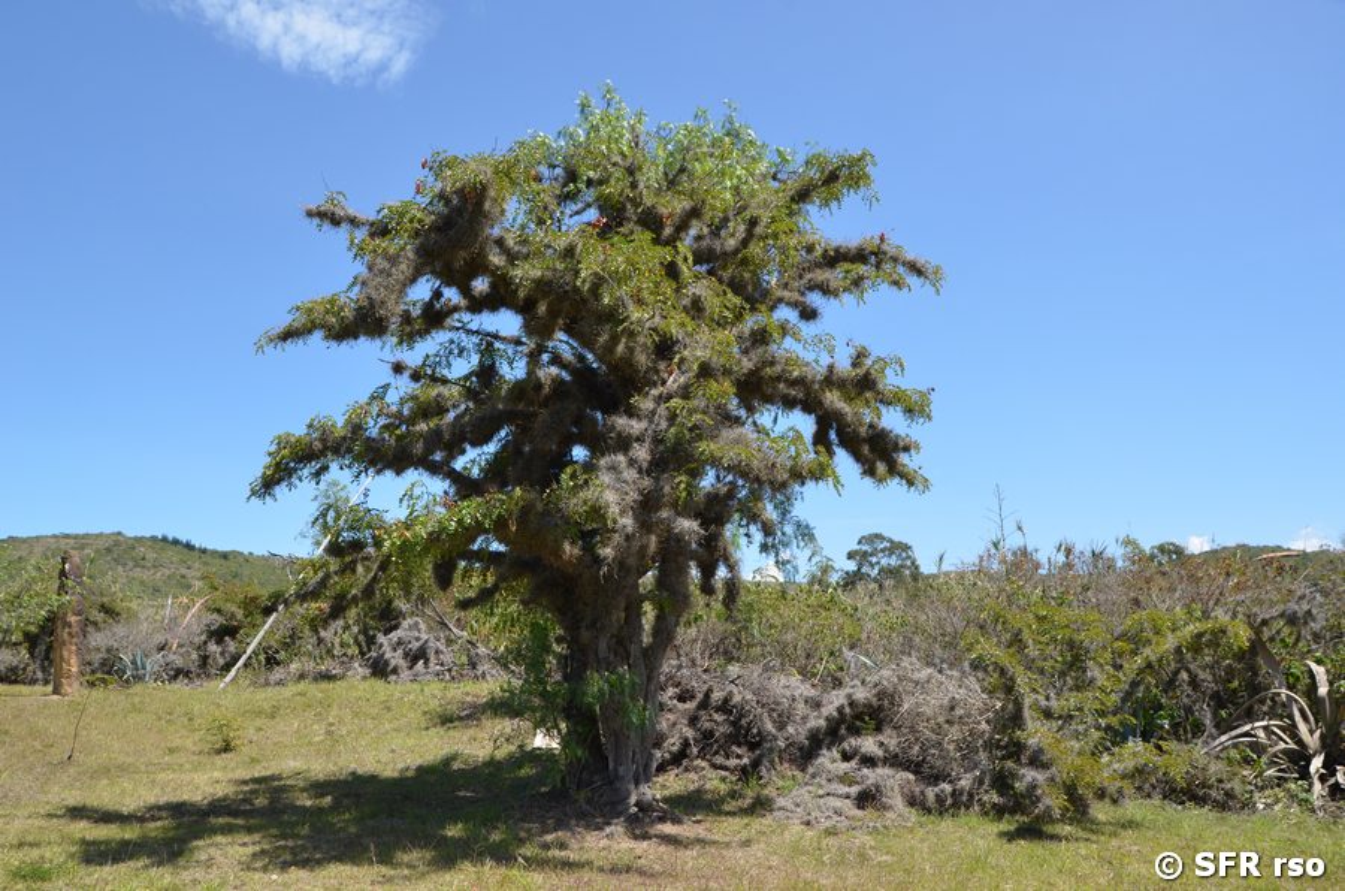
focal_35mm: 32
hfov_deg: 59.6
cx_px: 672
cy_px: 446
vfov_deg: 41.5
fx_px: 1174
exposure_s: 1/400
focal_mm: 21
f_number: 10
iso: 500
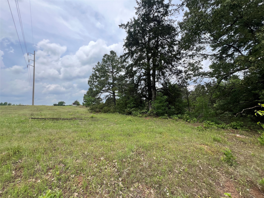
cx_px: 132
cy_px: 99
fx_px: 99
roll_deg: +2.6
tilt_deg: +4.7
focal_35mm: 13
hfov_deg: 106.2
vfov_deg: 89.9
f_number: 1.8
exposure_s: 1/881
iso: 32
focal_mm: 1.57
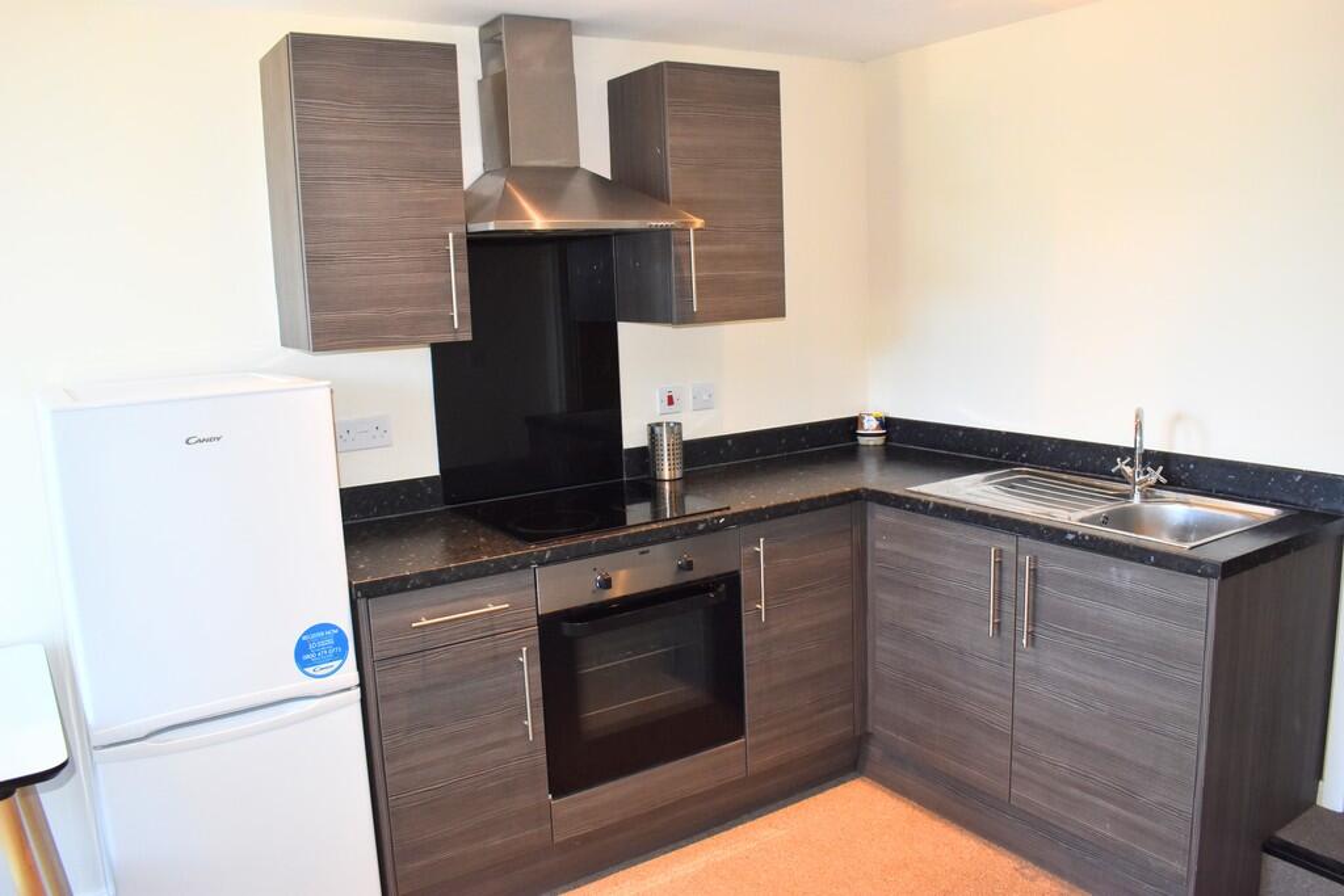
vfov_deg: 47.9
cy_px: 448
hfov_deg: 67.4
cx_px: 672
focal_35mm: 27
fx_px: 1008
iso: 800
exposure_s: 1/100
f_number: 5
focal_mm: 18
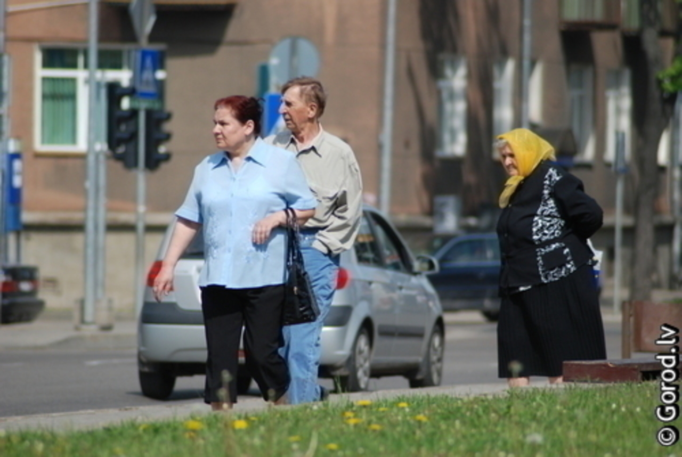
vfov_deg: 3.4
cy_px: 228
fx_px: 7685
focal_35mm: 405
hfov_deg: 5.1
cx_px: 341
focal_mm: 270
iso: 250
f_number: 5.6
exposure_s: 1/1500
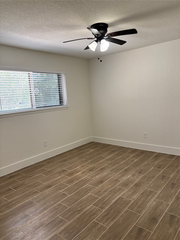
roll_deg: +3.0
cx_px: 90
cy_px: 120
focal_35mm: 26
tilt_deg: -8.2
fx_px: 180
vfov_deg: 67.3
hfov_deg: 53.1
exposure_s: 1/121
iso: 100
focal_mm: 5.96
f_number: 1.6
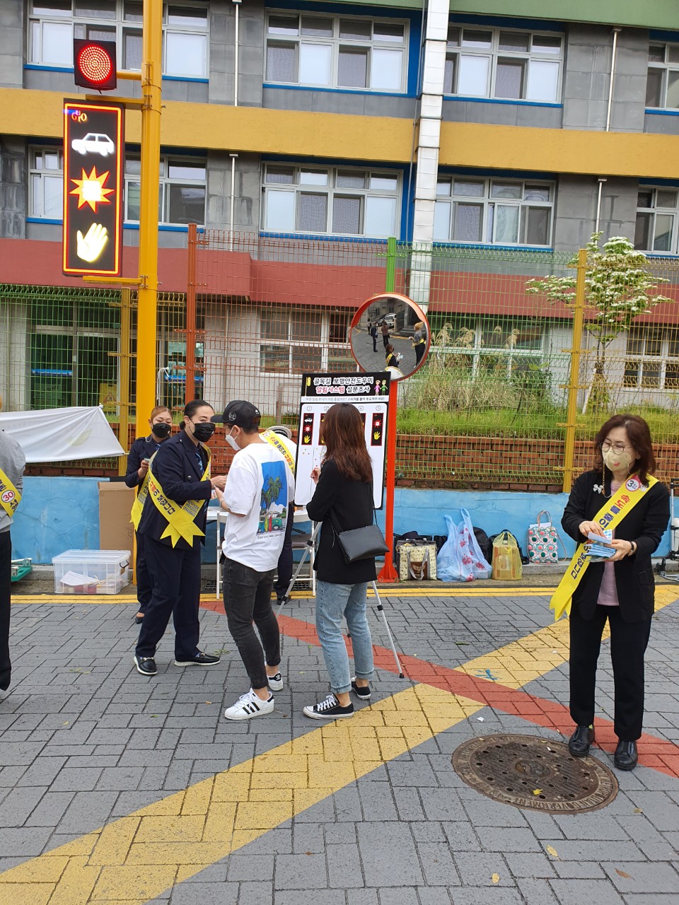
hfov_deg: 53.1
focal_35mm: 26
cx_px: 340
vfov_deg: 67.3
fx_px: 680
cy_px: 452
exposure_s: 1/120
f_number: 2.4
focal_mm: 4.3
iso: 50
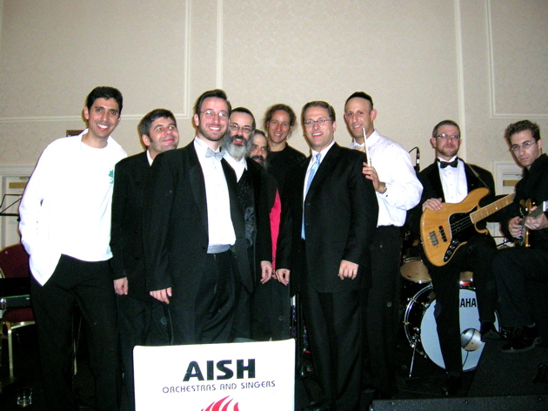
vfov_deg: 40.7
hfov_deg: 52.6
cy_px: 206
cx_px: 274
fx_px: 554
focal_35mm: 35
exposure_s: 1/60.1
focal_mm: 5.4
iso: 200
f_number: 2.8
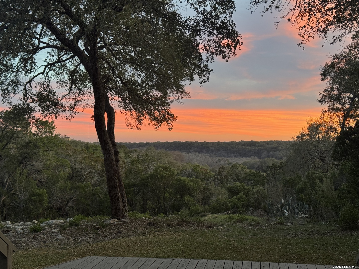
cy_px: 134
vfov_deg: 30.3
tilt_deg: +0.7
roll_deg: -1.0
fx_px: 498
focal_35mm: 48
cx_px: 180
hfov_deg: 39.7
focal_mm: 6.76
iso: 200
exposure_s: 1/60
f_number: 1.78
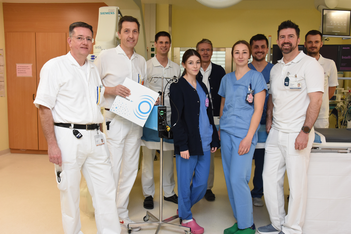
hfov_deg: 57.2
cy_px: 117
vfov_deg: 40.0
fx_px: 322
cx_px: 176
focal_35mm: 33
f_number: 8
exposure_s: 1/60
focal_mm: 22
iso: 1250
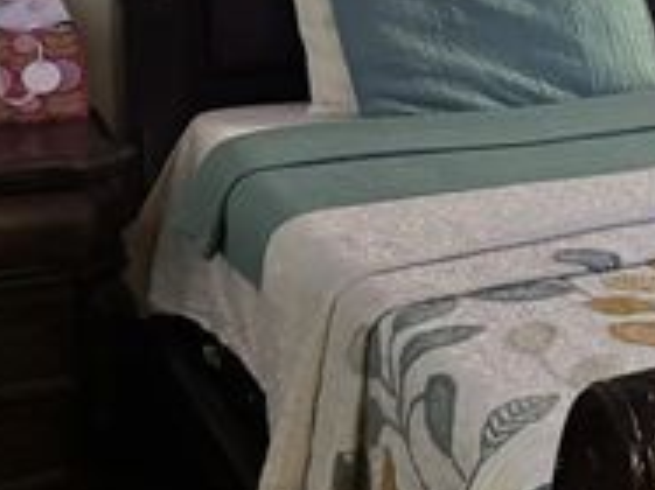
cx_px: 984
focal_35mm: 82
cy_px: 10
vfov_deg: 17.6
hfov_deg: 20.4
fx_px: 1551
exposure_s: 1/40
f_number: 1.78
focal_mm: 6.76
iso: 1000
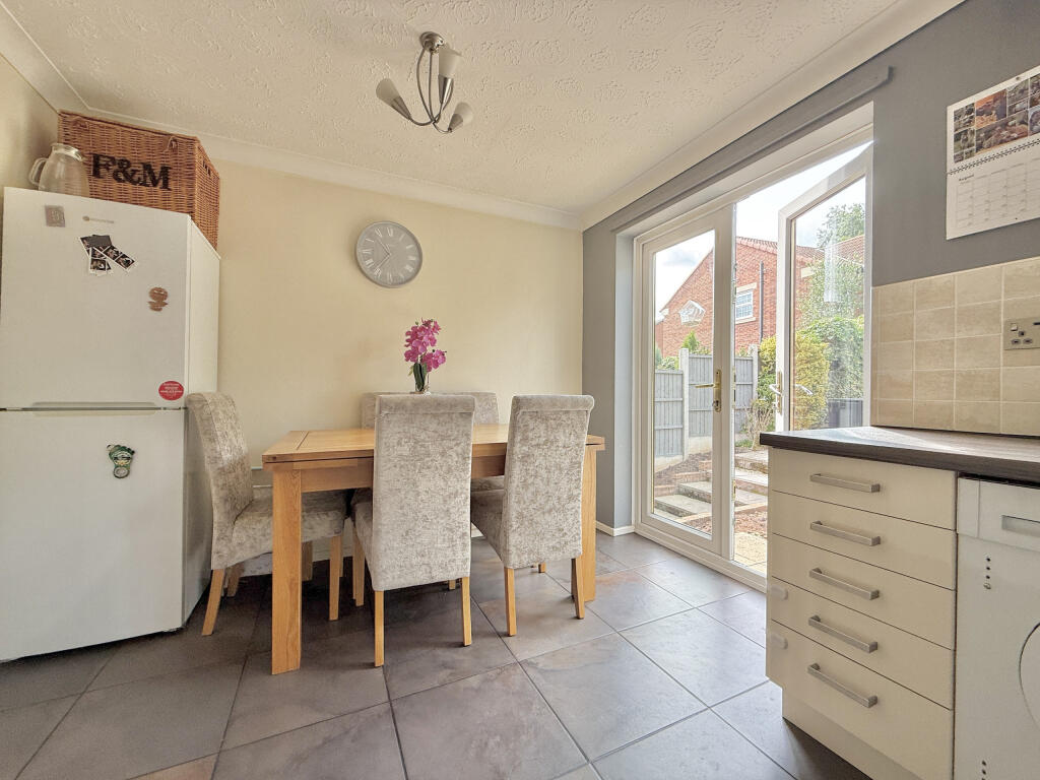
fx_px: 421
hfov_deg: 102.1
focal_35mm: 14
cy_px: 390
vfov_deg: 85.7
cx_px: 520
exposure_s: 1/115
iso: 64
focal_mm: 2.22
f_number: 2.2
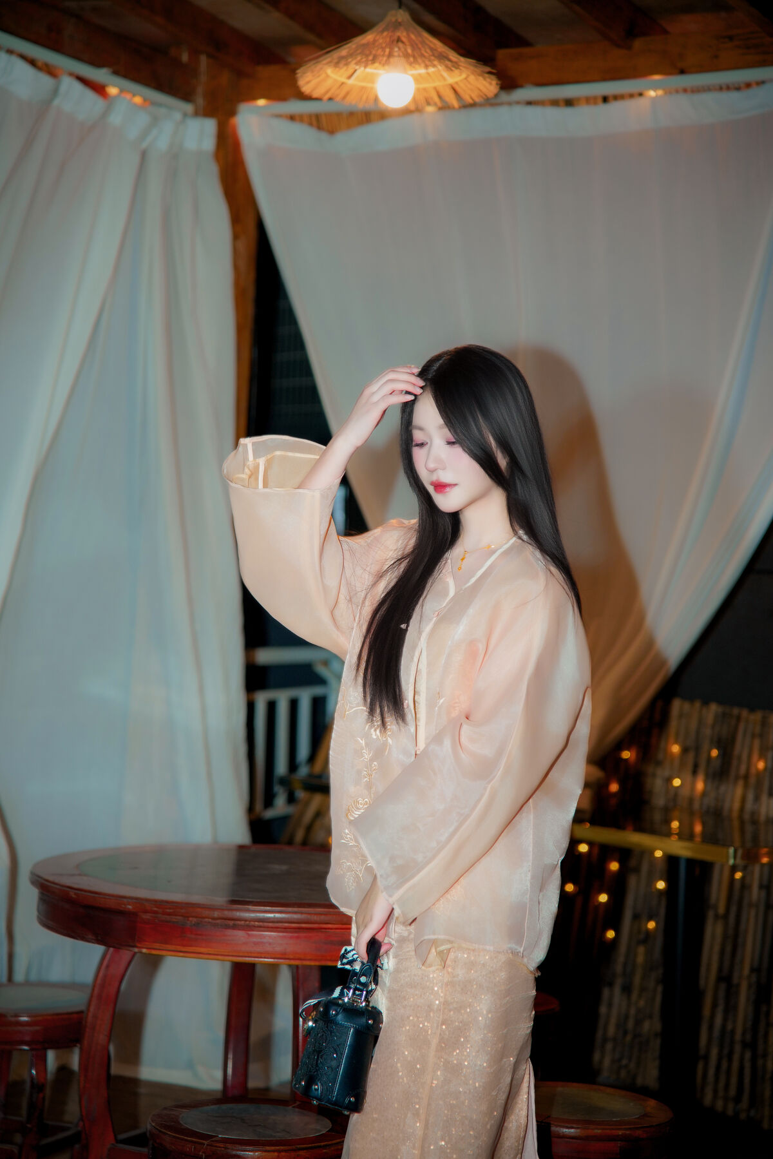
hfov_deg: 18.2
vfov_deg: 27.0
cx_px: 386
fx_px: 2415
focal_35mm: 75
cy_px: 580
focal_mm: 75
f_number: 2.8
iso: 500
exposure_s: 1/80
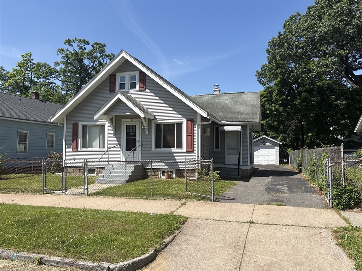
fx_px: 272
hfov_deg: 67.3
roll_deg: +0.5
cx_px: 181
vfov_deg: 53.1
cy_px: 136
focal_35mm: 26
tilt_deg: +4.5
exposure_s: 1/3448
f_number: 1.6
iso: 50
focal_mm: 5.96
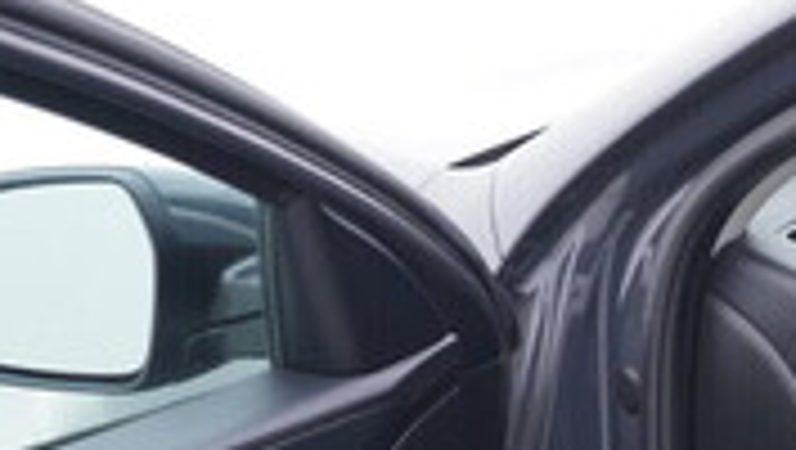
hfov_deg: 17.1
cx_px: 1052
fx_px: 2472
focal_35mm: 117
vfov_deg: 10.2
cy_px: 587
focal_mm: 24
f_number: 2.8
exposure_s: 1/40
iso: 160
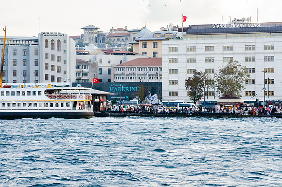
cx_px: 141
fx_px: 915
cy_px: 94
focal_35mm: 117
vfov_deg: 11.7
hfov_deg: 17.5
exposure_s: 1/1000
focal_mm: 75
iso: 2500
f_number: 8
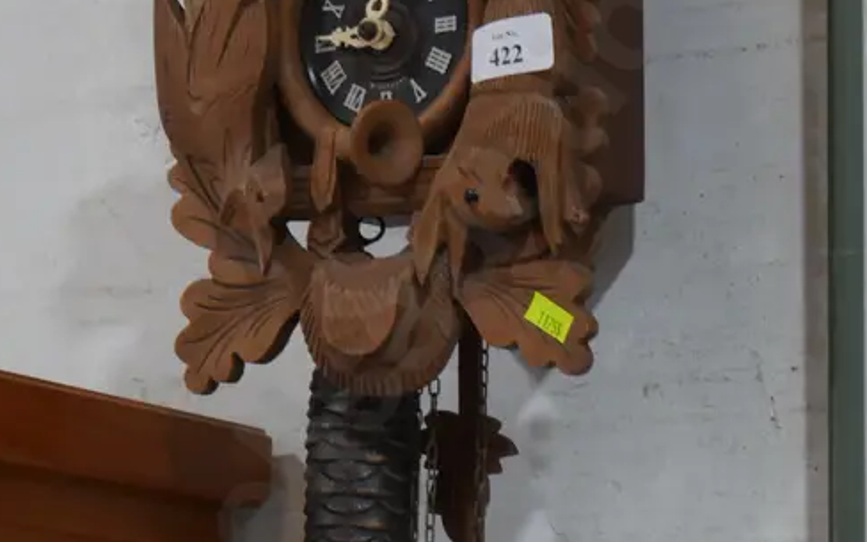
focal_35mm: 129
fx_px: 3048
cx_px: 471
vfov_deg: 10.2
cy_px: 238
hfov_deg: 16.2
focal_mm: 29
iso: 1000
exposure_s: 1/60
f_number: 5.4
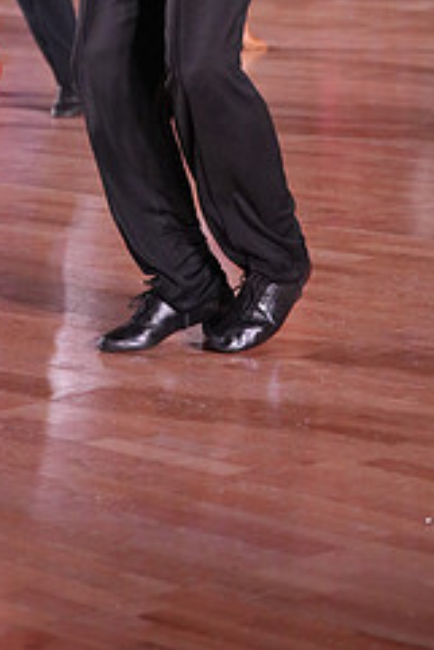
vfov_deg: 11.3
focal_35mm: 178
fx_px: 3214
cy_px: -129
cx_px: -31
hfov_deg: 7.7
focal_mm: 74
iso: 2000
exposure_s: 1/800
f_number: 2.8
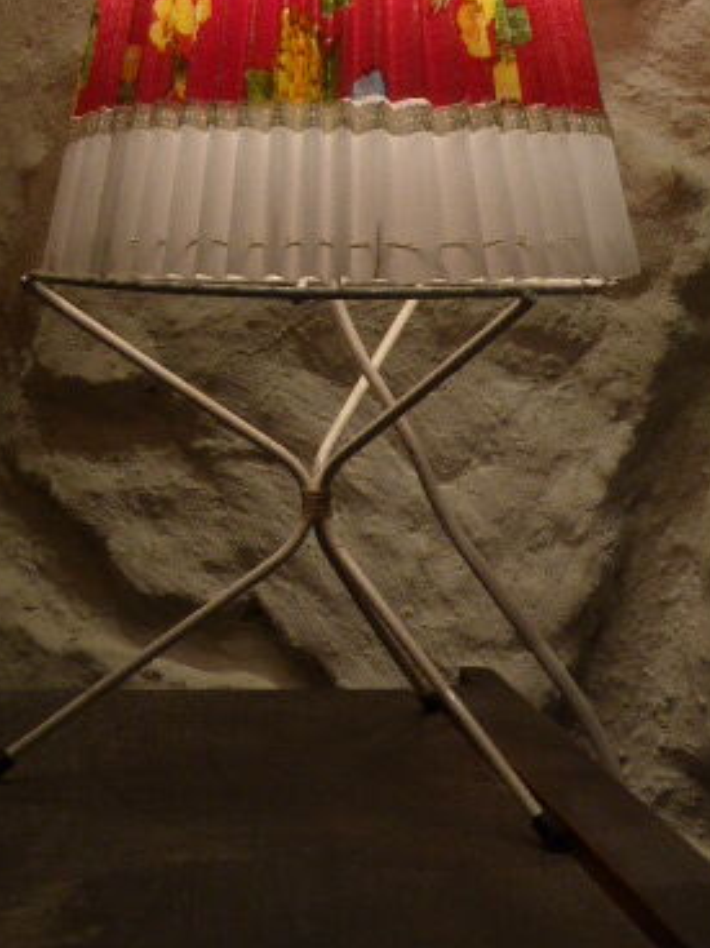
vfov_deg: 25.5
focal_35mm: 75
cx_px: 330
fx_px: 2052
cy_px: 165
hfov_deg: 19.6
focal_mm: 7.4
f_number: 3.9
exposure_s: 1/60
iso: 200
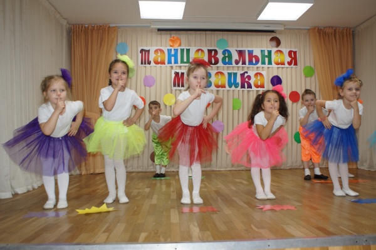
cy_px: 125
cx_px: 188
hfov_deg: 61.9
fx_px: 313
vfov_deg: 43.6
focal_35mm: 30
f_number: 4
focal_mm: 20
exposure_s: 1/125
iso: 200
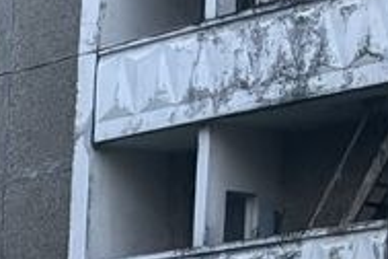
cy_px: 695
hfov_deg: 9.5
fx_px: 1854
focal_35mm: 172
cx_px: -749
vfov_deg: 7.3
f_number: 1.6
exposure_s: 1/60
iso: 250
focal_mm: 5.96
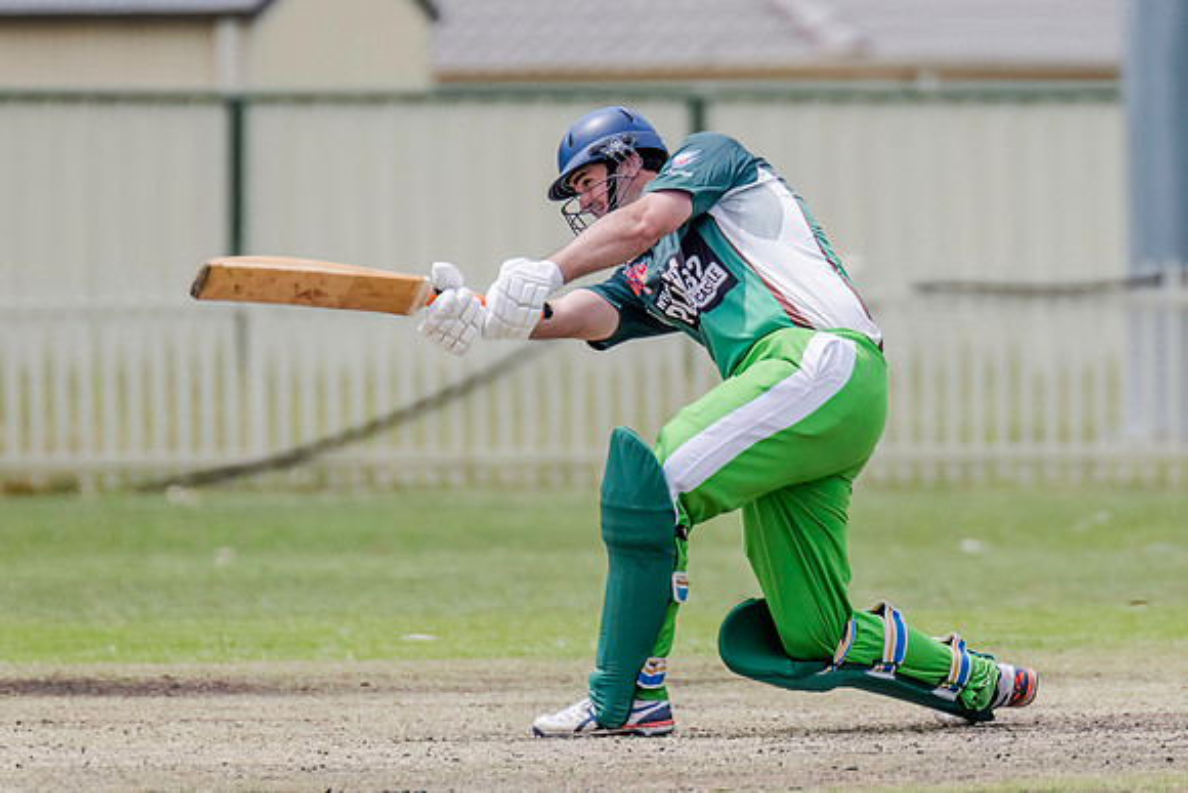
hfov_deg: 2.2
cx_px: 827
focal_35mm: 926
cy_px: 253
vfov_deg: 1.5
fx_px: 30570
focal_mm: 600
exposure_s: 1/2500
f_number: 7.1
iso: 800
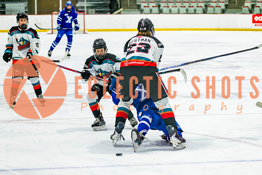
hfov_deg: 15.9
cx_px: 178
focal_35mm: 128
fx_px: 933
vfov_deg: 10.7
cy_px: 111
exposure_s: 1/800
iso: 1600
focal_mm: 70
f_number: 3.2
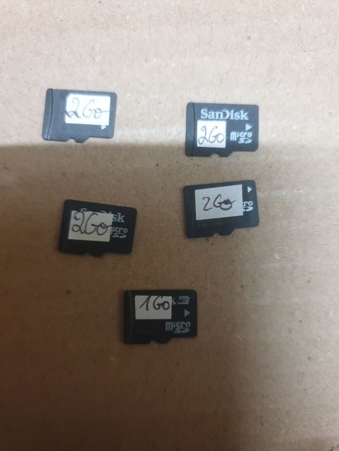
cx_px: 170
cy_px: 226
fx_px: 339
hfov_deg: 53.1
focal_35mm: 26
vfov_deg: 67.3
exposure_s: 1/17
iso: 320
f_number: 1.5
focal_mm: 4.3
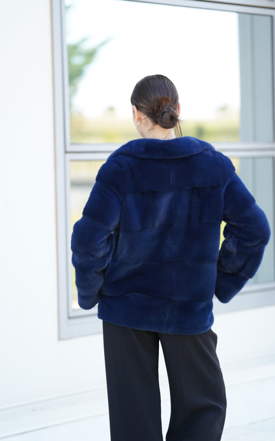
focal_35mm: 137
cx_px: 141
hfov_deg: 9.6
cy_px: 221
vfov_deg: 15.3
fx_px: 1643
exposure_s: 1/250
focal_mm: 134
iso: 200
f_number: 2.8
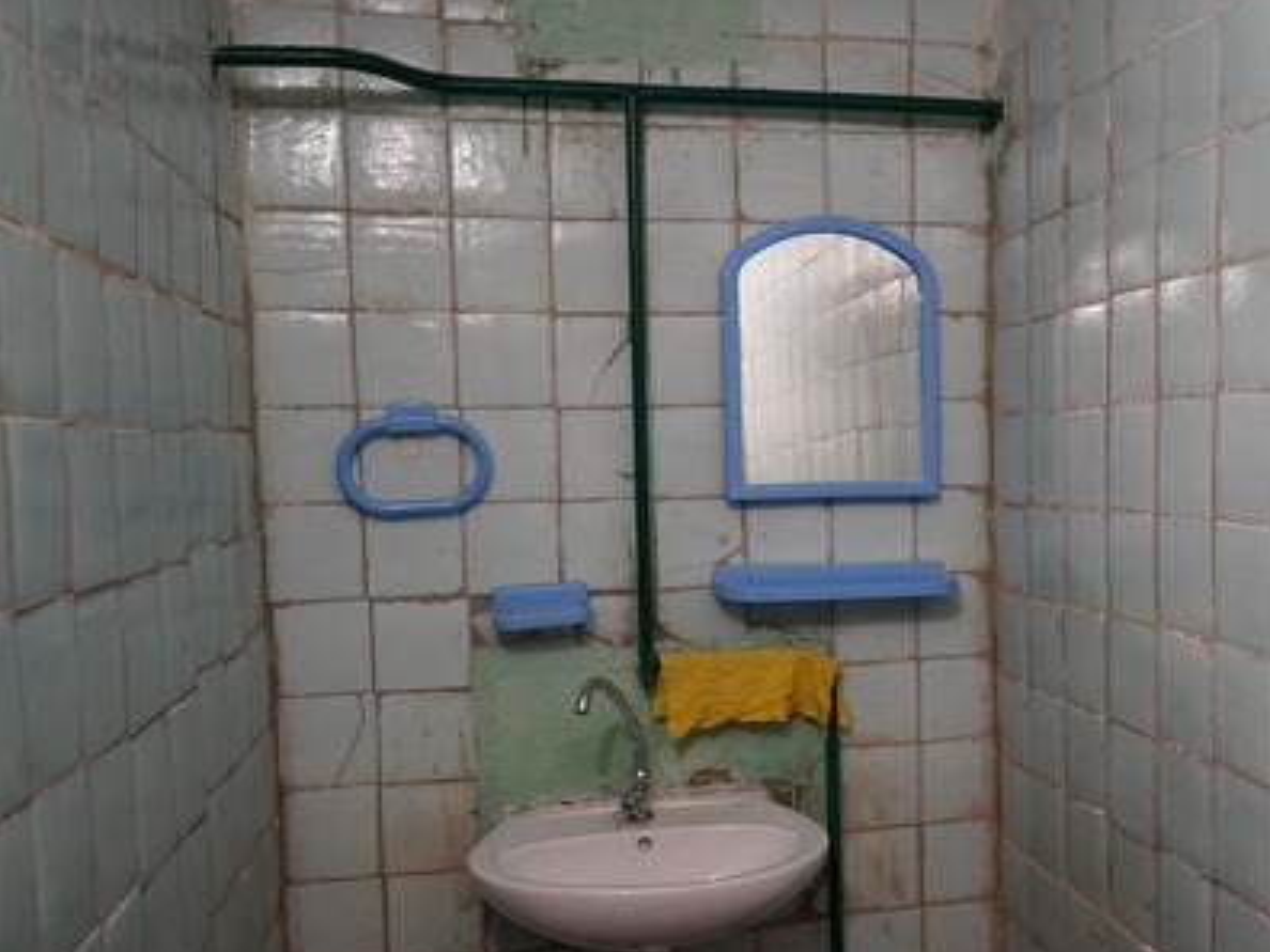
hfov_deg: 48.0
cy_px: 545
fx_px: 1394
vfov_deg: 37.6
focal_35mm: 38
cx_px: 863
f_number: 4
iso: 2500
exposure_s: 1/160
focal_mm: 29
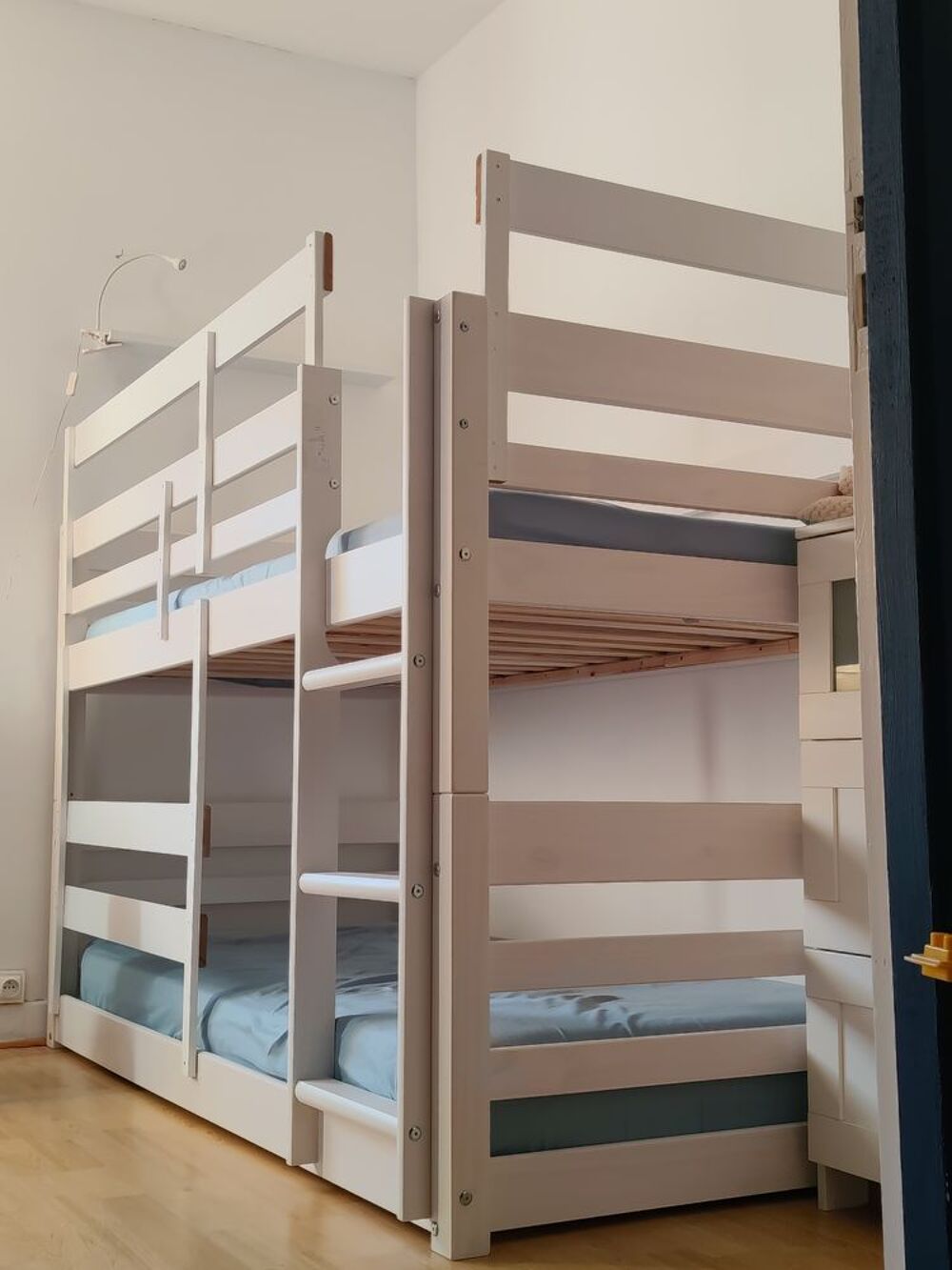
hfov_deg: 35.1
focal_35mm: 41
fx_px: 1503
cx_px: 476
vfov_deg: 45.8
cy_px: 635
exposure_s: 1/50
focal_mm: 5.24
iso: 187
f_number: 1.7
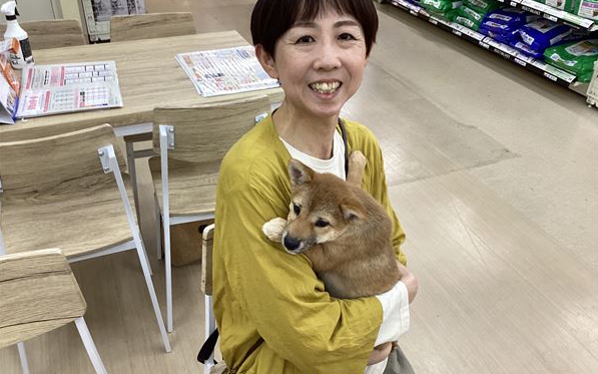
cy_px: 191
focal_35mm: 33
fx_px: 538
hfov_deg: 58.1
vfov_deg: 38.3
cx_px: 300
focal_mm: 3.3
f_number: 2.4
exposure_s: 1/50
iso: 80
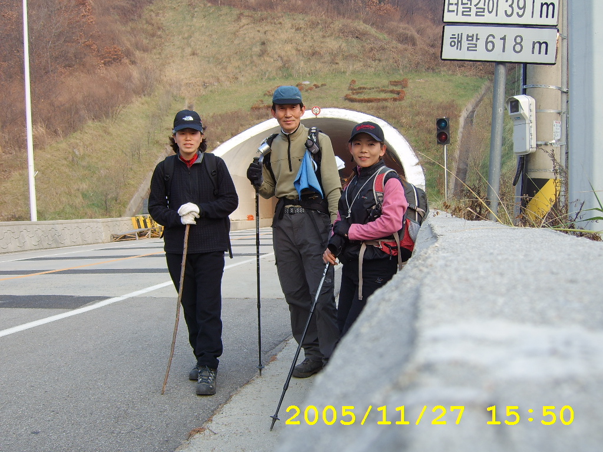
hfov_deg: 58.4
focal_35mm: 31
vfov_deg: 45.4
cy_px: 226
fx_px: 540
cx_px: 302
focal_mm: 8.13
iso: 50
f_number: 4
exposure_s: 1/71
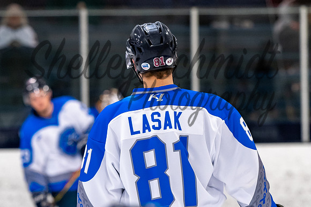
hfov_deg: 7.3
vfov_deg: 4.9
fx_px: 2425
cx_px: 166
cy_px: 111
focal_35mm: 281
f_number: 3.2
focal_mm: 135
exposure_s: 1/800
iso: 2000
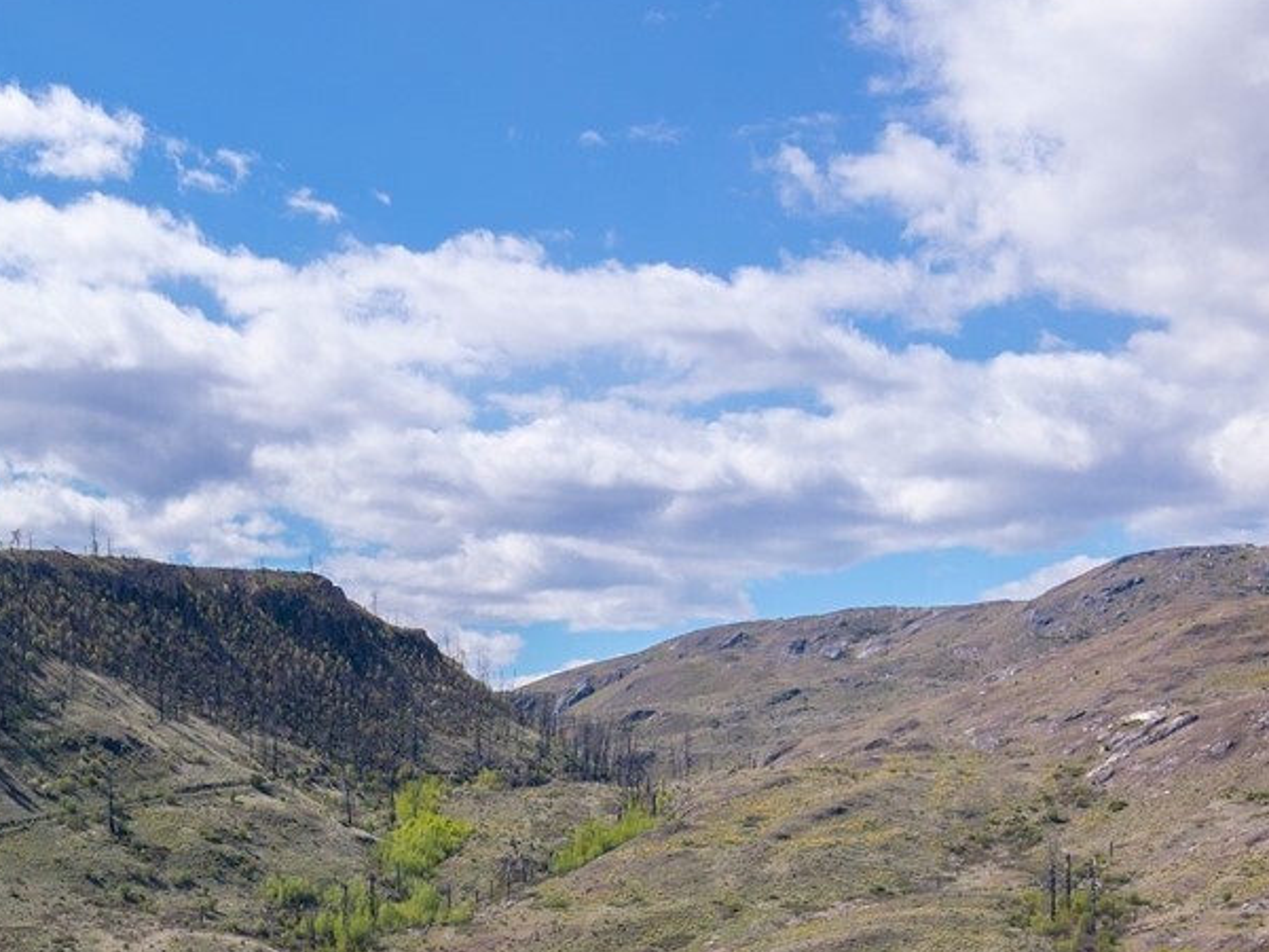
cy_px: 1036
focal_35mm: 64
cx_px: 258
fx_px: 2346
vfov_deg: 21.8
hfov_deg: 29.6
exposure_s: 1/160
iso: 210
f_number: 1.8
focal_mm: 8.67
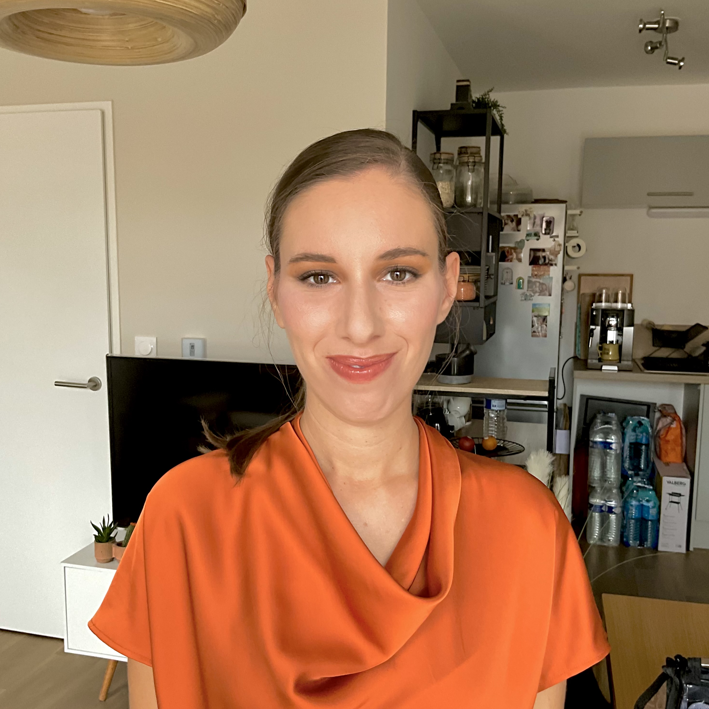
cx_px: 353
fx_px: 811
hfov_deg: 47.2
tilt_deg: -6.8
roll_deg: -0.7
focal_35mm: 35
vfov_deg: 47.2
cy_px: 365
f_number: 1.8
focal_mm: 3
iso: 64
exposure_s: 1/72
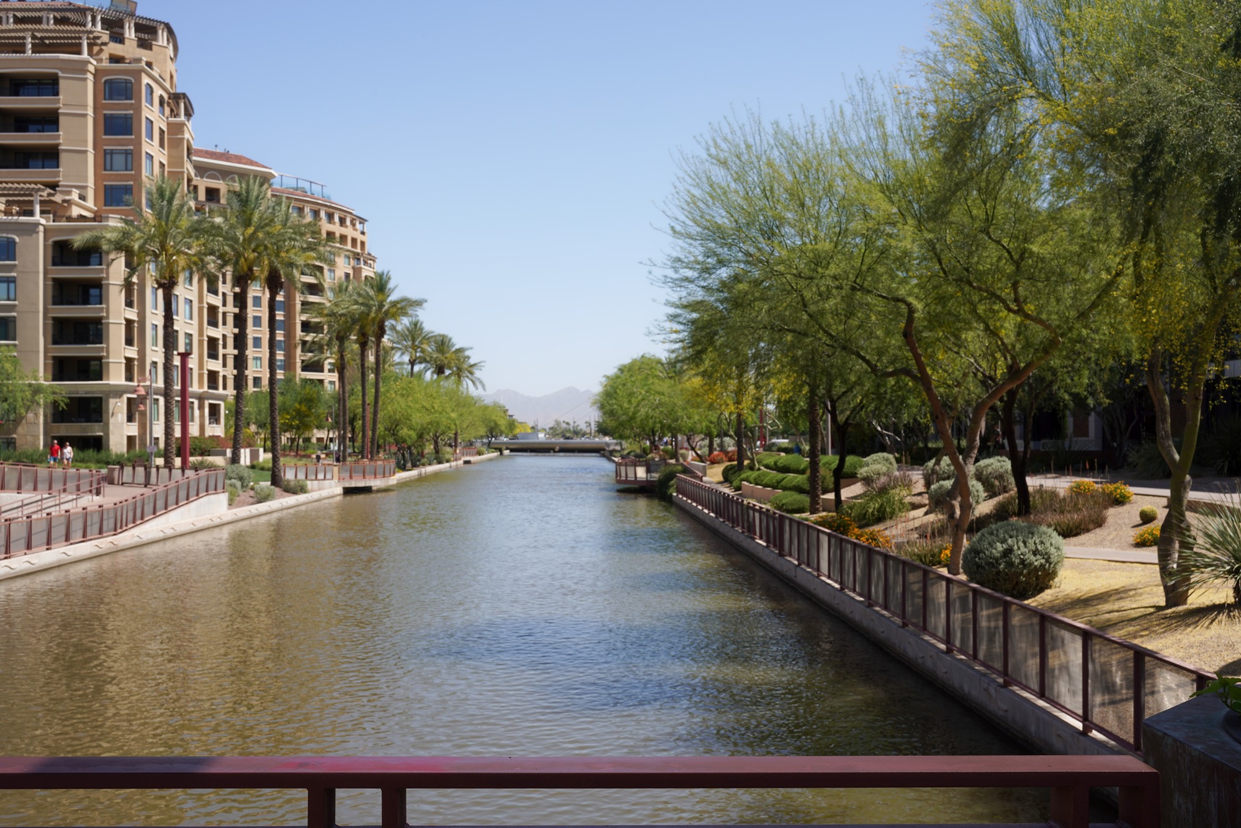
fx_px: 1310
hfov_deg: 50.7
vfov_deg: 35.1
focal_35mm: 38
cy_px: 414
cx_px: 620
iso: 100
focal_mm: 38
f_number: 14
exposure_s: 1/100
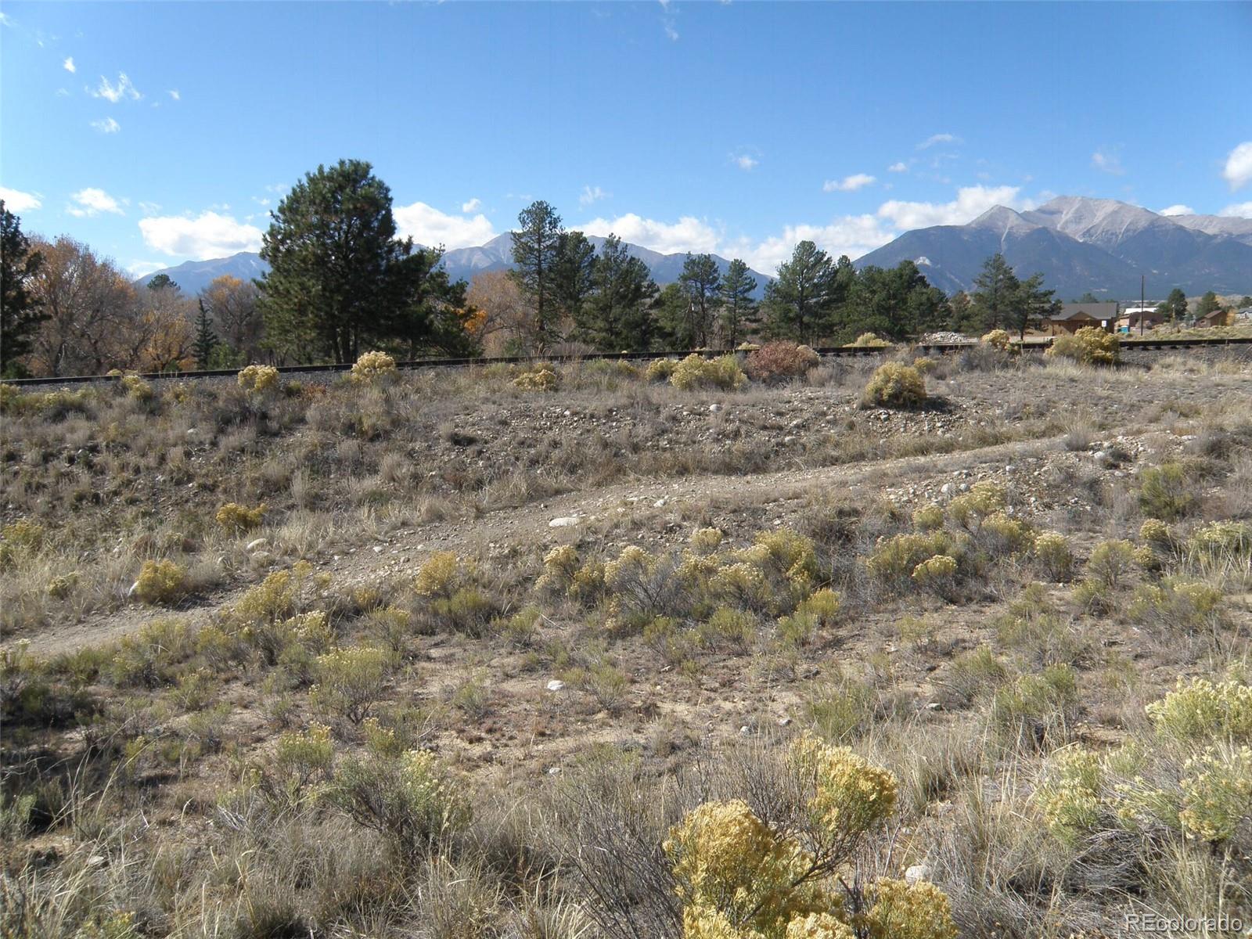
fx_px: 940
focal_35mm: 26
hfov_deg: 67.3
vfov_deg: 53.1
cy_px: 470
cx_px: 626
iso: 64
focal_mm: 4.6
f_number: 5.6
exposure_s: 1/250
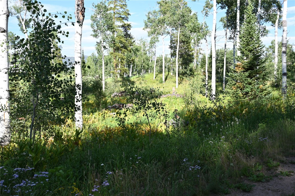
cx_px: 148
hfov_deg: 49.6
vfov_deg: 34.1
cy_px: 98
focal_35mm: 39
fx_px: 319
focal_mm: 39
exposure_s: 1/250
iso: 110
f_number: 5.6
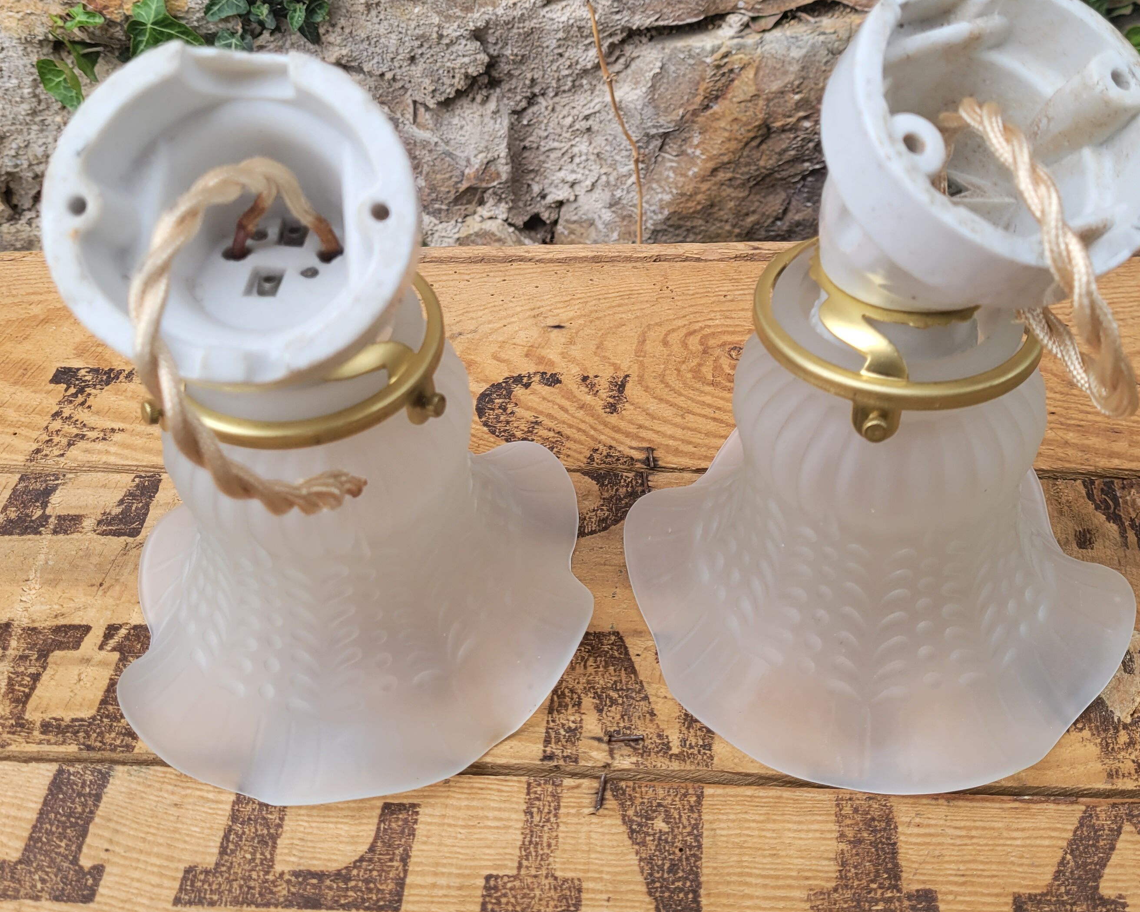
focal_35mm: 39
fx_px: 1316
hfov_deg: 46.8
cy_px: 311
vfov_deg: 37.8
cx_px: 615
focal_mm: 5.4
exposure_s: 1/459
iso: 40
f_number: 1.8
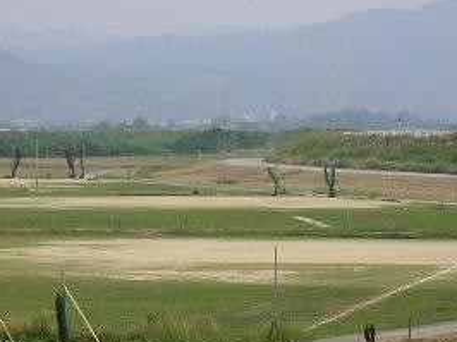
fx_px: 3021
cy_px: 132
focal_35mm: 229
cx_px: 161
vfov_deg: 6.5
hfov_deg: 8.6
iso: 71
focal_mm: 14.6
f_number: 6.4
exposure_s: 1/383
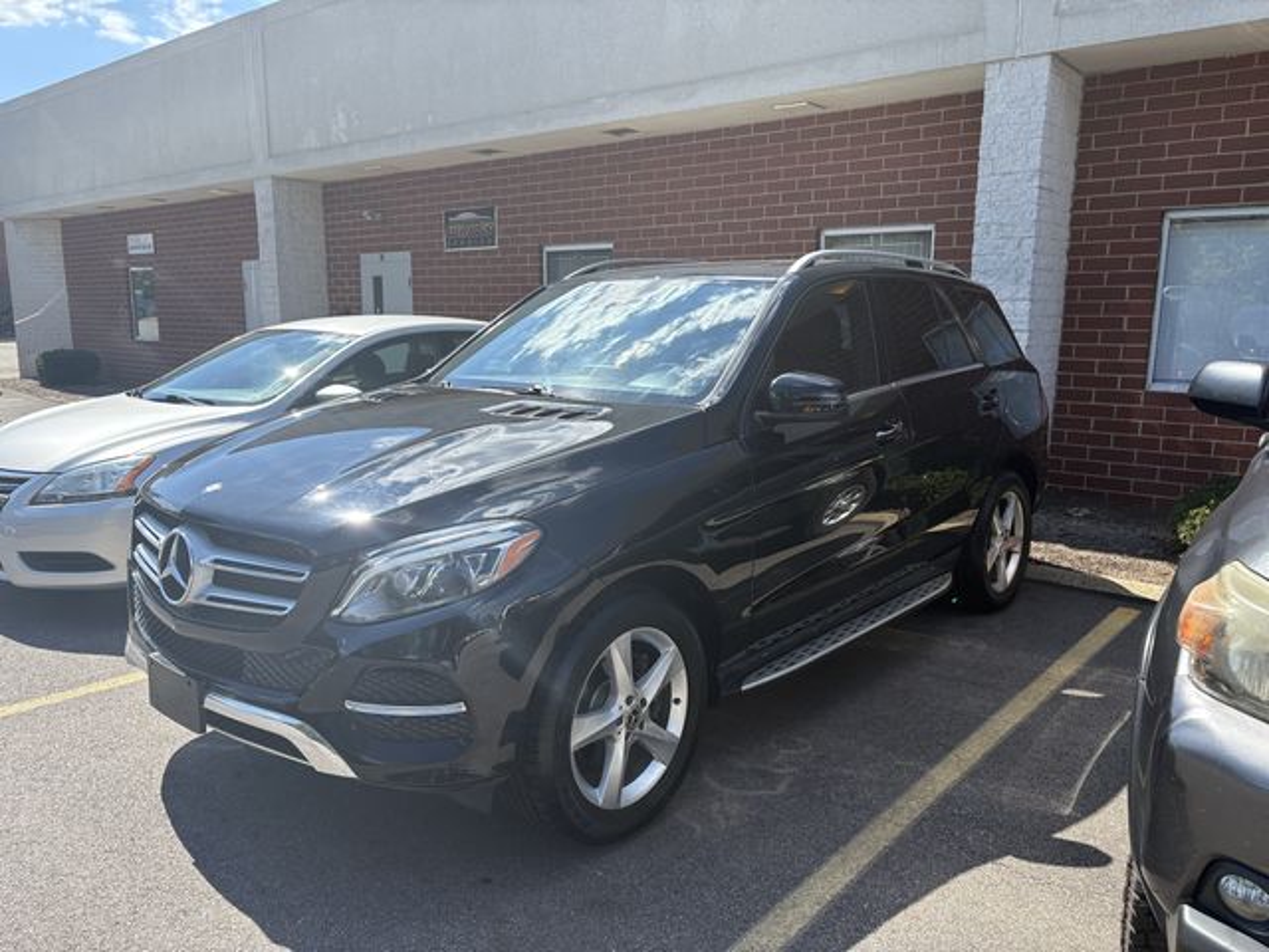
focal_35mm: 26
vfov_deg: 53.1
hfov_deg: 67.3
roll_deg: -0.1
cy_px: 476
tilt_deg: -7.7
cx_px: 634
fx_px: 953
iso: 64
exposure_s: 1/1953
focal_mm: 5.96
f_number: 1.6
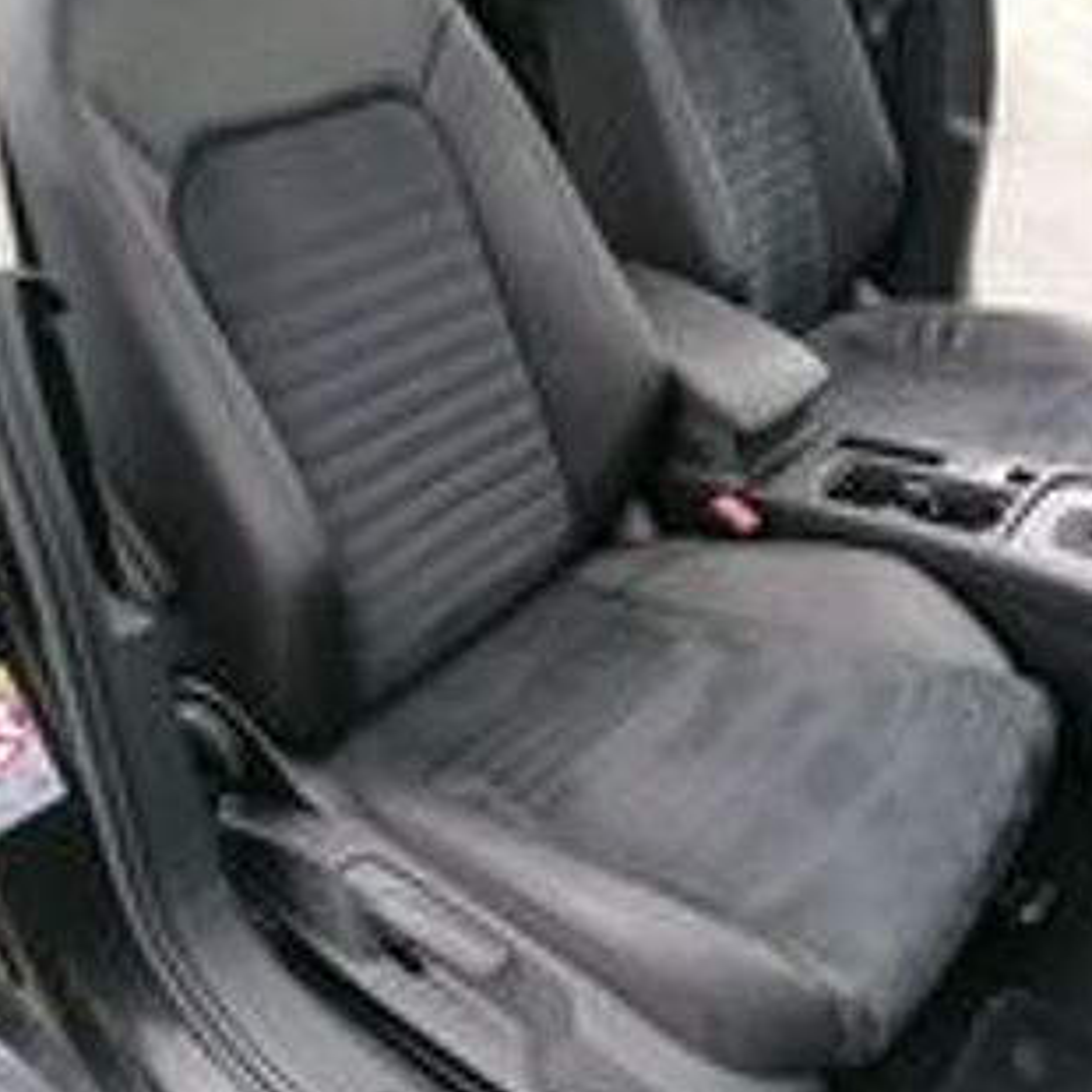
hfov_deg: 44.7
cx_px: 659
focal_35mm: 37
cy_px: 550
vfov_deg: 44.9
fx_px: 1321
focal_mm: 4.75
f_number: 1.8
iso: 64
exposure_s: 1/100
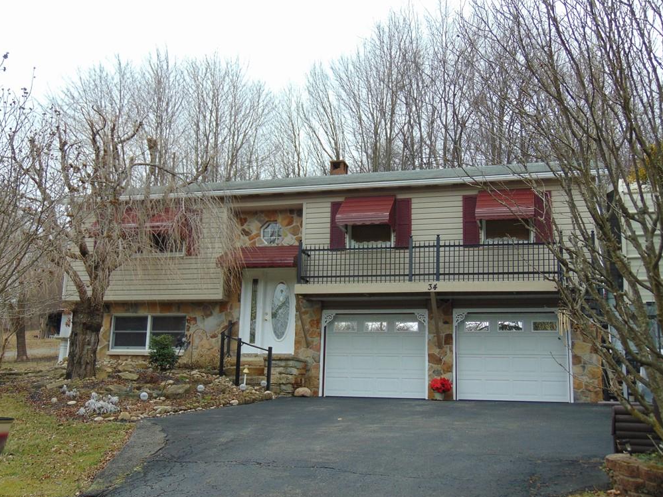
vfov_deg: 36.0
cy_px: 250
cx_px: 328
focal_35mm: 40
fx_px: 766
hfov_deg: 46.8
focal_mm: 6.9
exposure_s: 1/160
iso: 80
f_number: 3.3
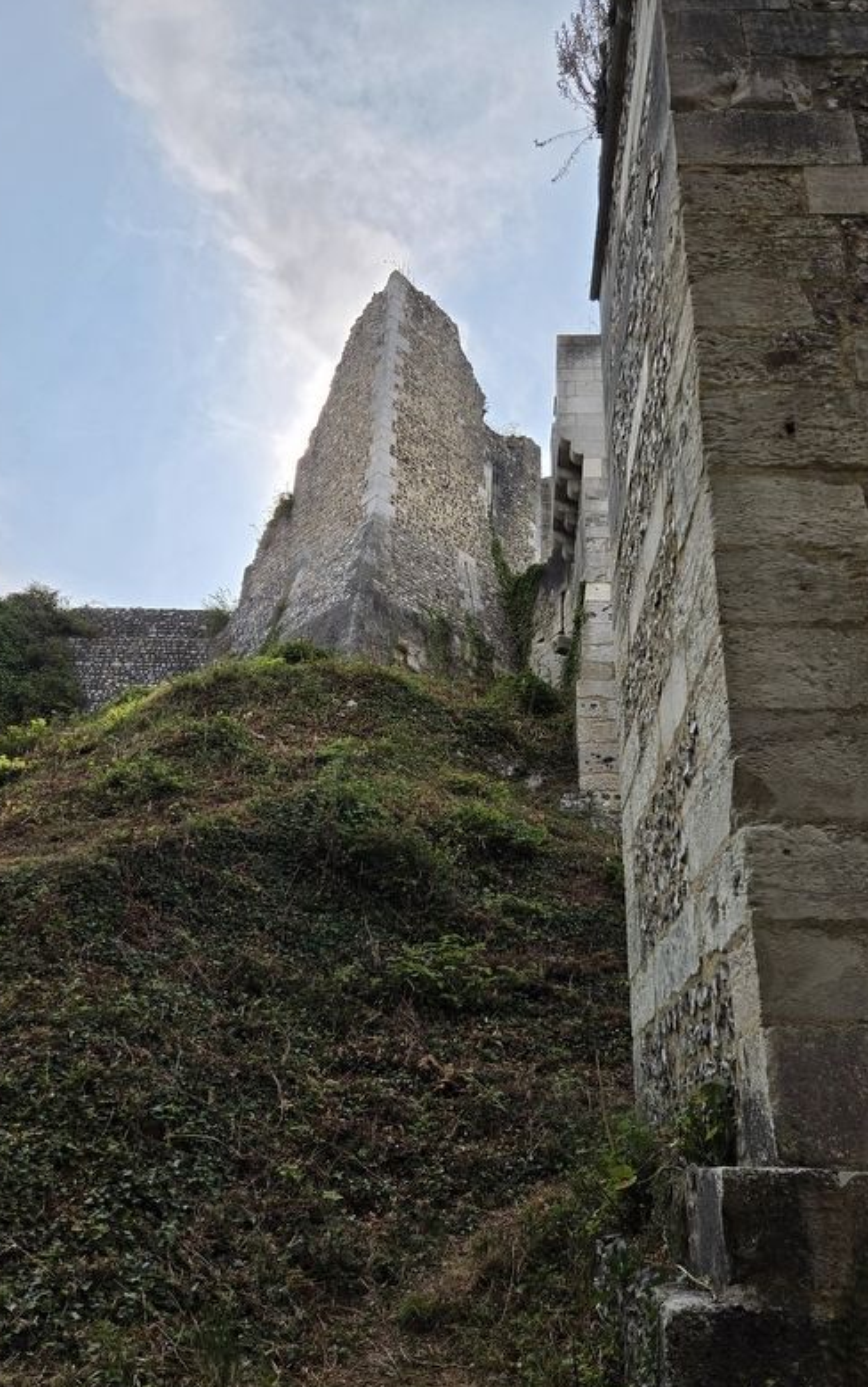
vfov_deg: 72.5
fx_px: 946
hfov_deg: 49.1
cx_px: 507
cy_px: 694
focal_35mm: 25
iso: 80
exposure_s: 1/6409
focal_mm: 5.4
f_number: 1.8
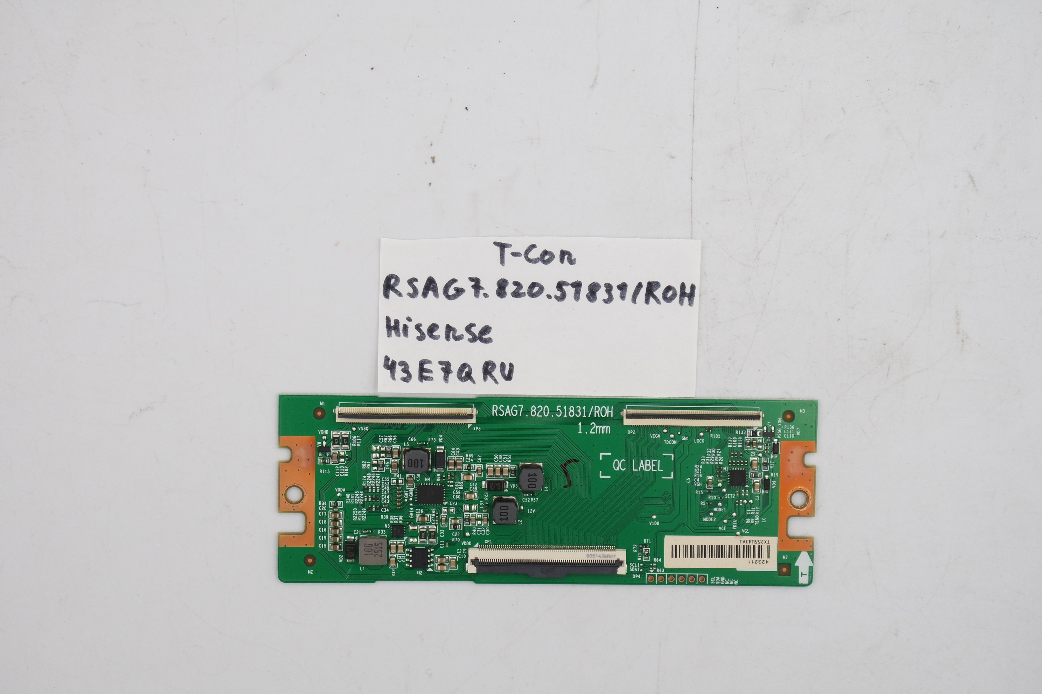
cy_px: 347
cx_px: 521
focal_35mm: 72
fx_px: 2084
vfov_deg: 18.9
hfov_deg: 28.1
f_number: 5.6
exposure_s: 1/125
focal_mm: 27
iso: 200
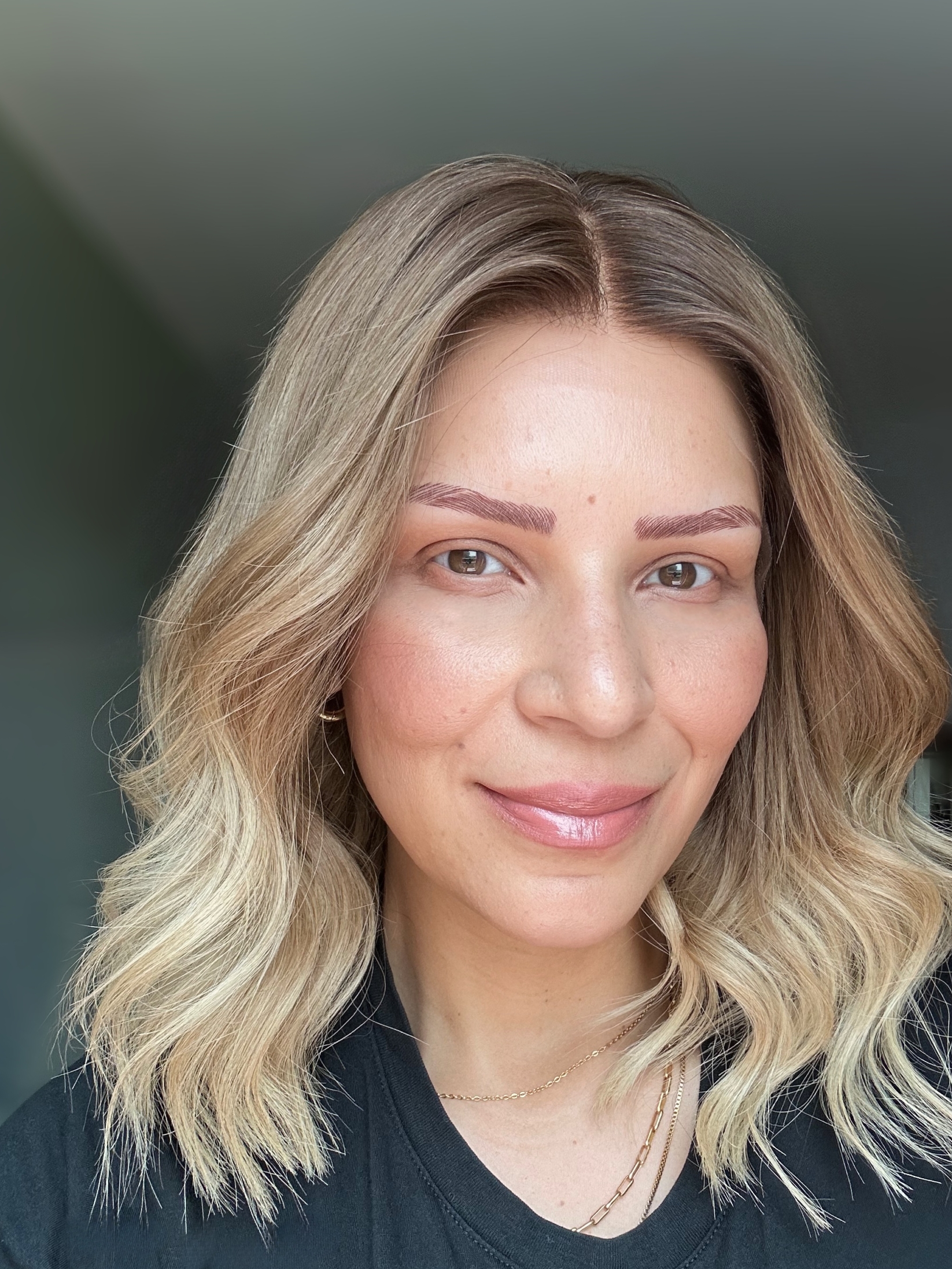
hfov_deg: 40.7
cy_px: 710
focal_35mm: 35
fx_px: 1283
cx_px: 529
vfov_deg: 52.5
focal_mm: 2.69
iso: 40
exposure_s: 1/121
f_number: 1.9
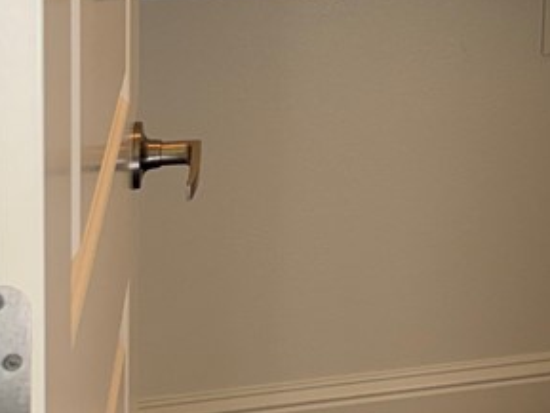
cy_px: -255
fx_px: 1351
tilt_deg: -4.1
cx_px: 725
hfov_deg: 20.8
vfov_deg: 15.6
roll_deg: -4.2
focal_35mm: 85
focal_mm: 6.76
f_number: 1.78
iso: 64
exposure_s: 1/120
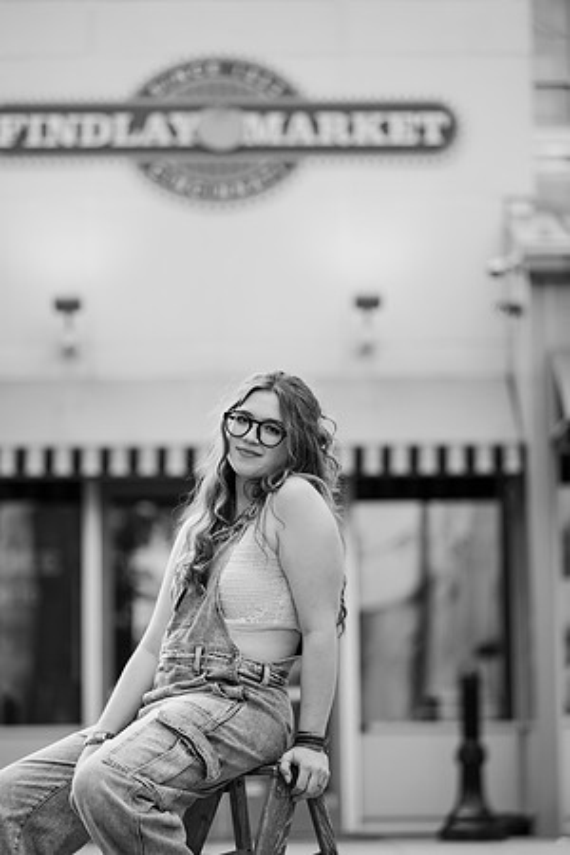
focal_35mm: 115
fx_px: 2731
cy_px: 428
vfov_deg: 17.8
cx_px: 285
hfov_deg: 11.9
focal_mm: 115
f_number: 2.8
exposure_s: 1/500
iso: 320
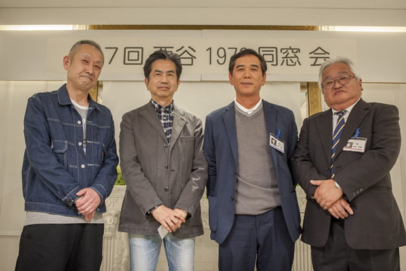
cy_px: 136
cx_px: 202
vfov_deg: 36.9
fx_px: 406
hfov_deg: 53.1
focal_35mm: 36
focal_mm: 35
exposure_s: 1/100
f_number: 5.6
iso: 1800
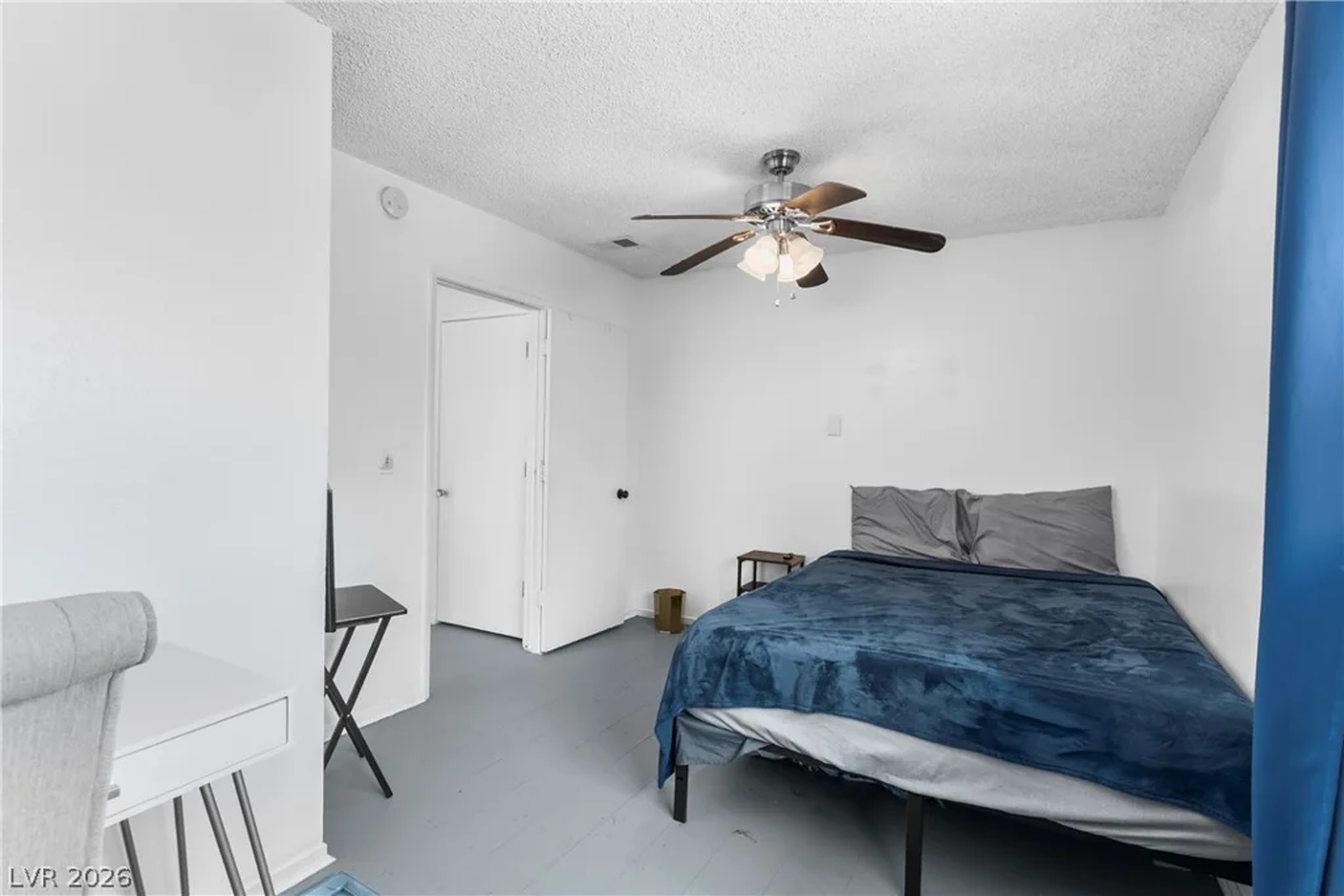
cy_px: 448
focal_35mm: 17
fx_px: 635
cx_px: 672
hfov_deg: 93.3
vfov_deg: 70.5
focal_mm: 17
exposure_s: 1/4
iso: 400
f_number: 8
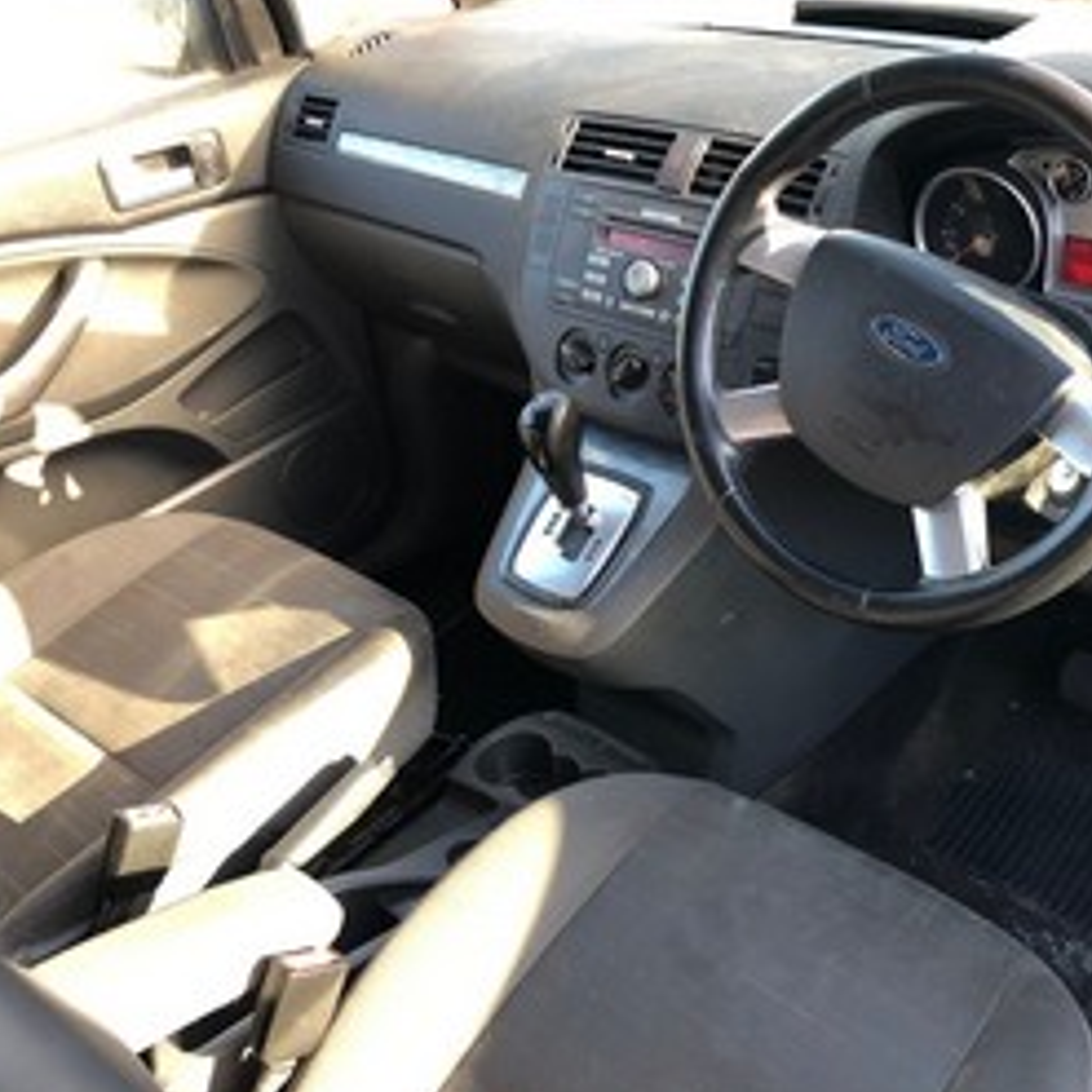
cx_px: 752
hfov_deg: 46.3
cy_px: 531
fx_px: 1249
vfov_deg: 47.2
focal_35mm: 35
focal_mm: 4
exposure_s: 1/40
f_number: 1.8
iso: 25
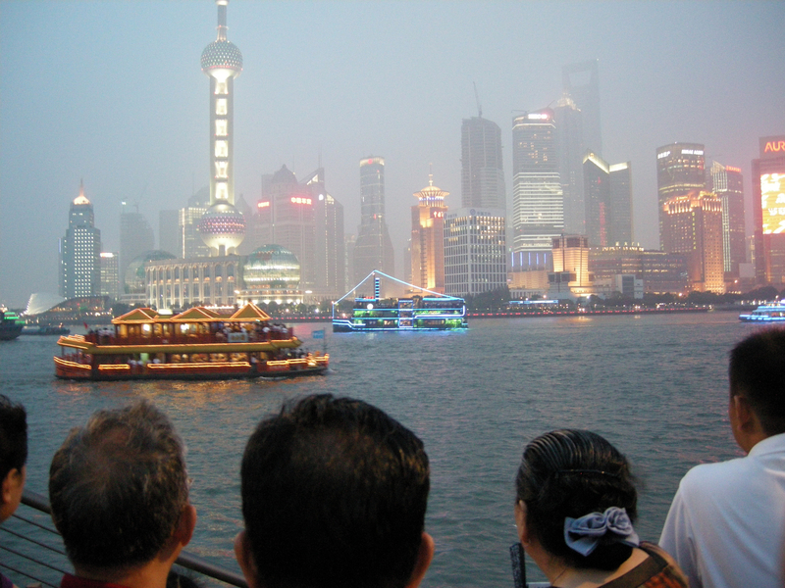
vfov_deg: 39.7
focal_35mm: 36
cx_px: 392
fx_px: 816
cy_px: 294
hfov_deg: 51.4
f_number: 2.7
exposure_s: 1/8
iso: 445
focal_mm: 7.5
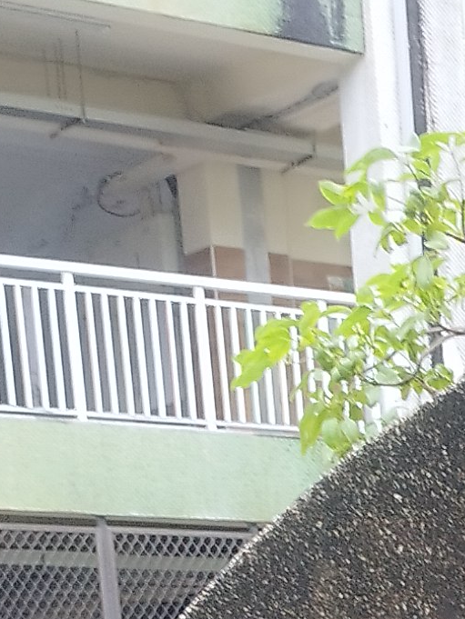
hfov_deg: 9.4
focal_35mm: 141
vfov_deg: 12.5
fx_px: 2525
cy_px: 1196
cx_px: 1123
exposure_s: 1/40
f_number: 1.89
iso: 60
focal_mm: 5.89
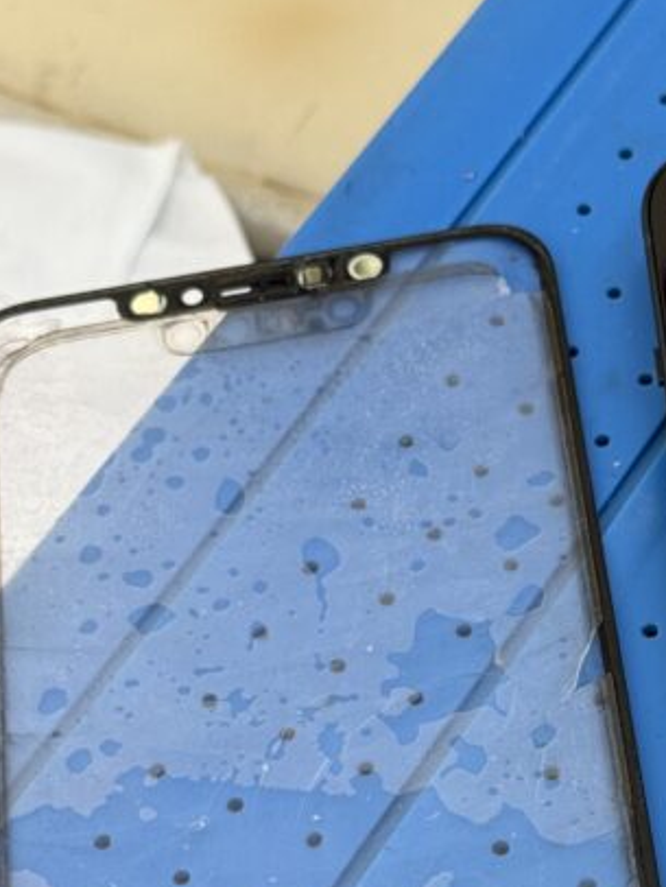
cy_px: 710
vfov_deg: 16.2
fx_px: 3101
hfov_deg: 12.1
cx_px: 716
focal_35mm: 121
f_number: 1.78
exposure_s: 1/138
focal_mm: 6.76
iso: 50
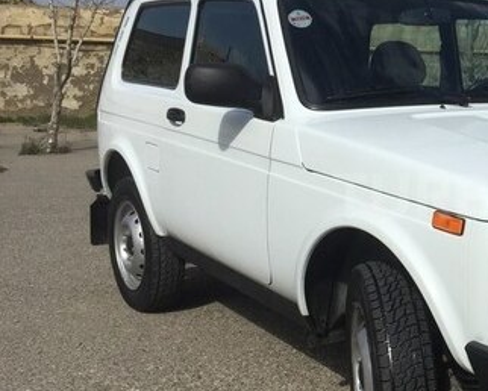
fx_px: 838
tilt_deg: -11.3
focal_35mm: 58
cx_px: 488
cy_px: 196
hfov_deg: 30.2
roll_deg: +0.9
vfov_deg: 26.3
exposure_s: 1/4950
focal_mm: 4.15
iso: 32
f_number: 2.2
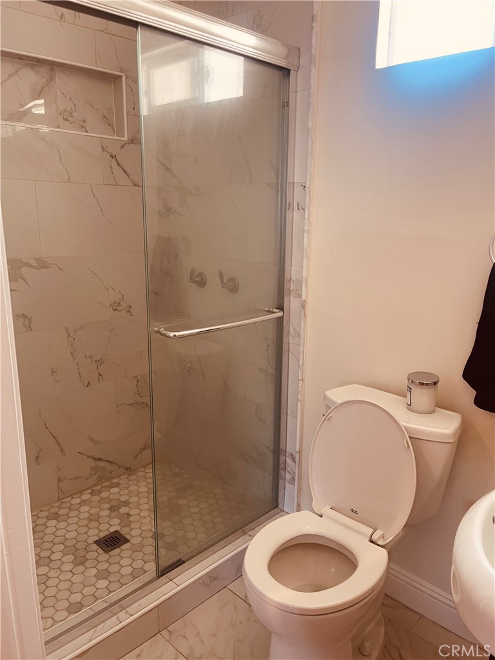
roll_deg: -0.8
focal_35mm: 25
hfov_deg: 54.9
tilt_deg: -12.4
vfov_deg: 69.4
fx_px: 477
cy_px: 330
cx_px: 248
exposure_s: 1/60
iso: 125
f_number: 1.6
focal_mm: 5.1
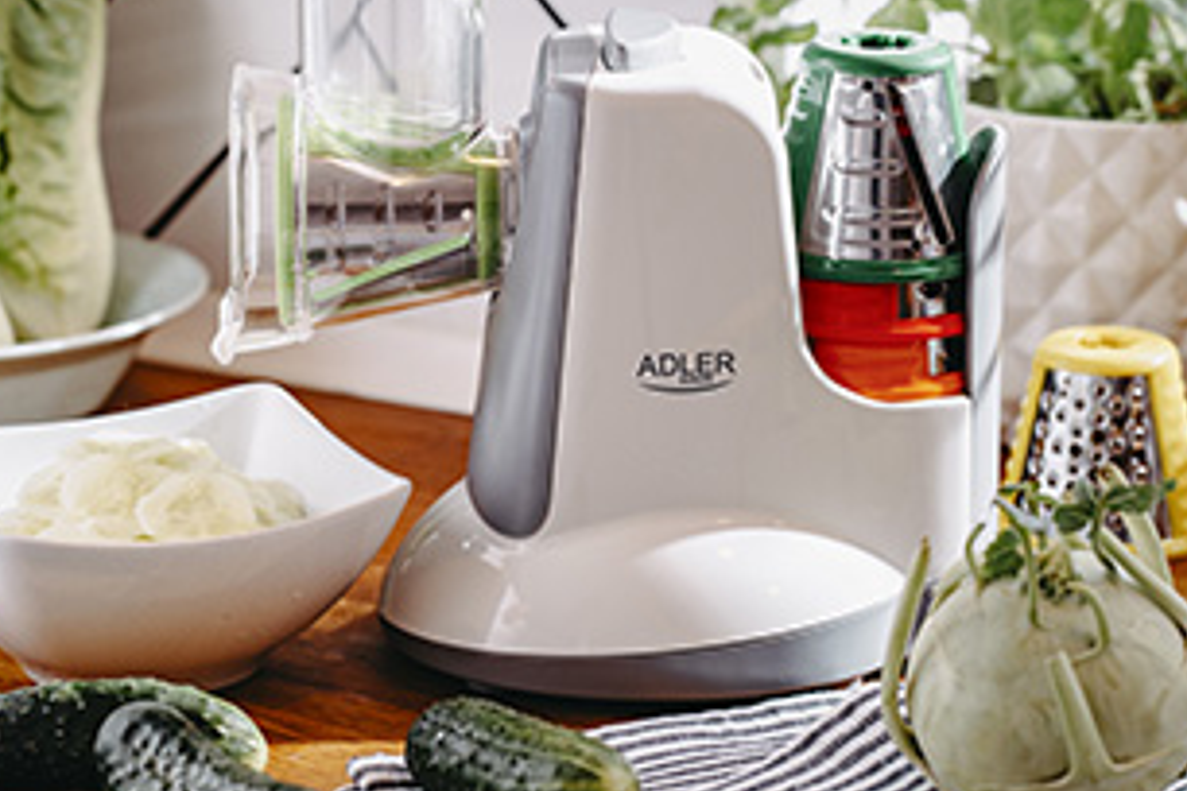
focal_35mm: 139
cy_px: 281
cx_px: 446
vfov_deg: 9.9
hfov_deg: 14.7
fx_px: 4583
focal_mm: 85
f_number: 4.5
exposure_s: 1/125
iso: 500
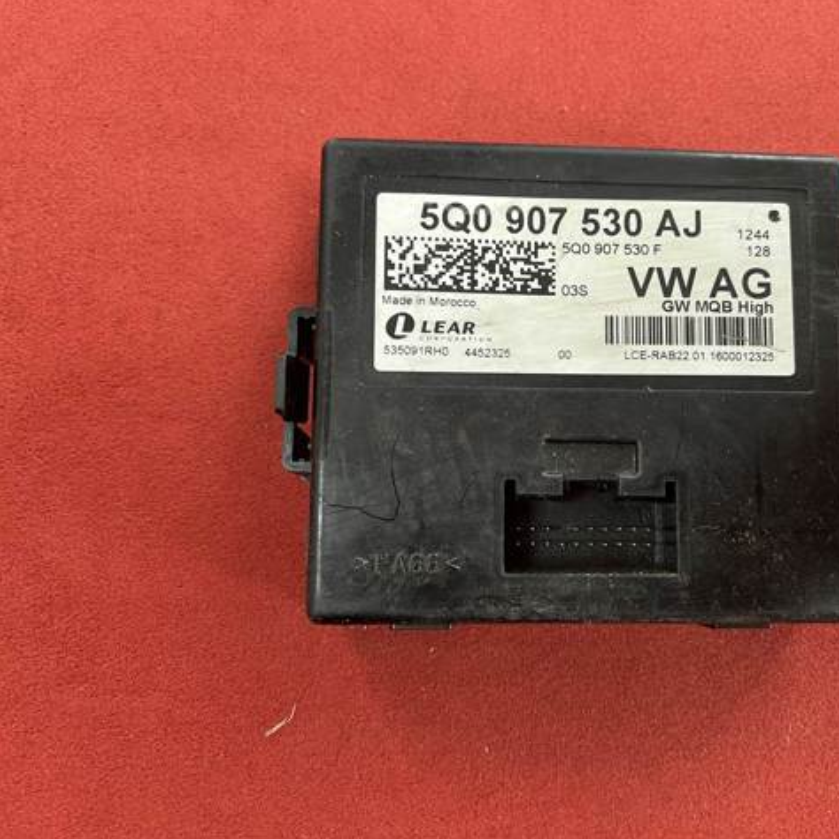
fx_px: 850
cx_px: 536
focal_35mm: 31
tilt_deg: -81.6
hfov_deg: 51.8
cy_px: 416
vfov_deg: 52.5
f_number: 1.6
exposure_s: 1/64
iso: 125
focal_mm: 5.1
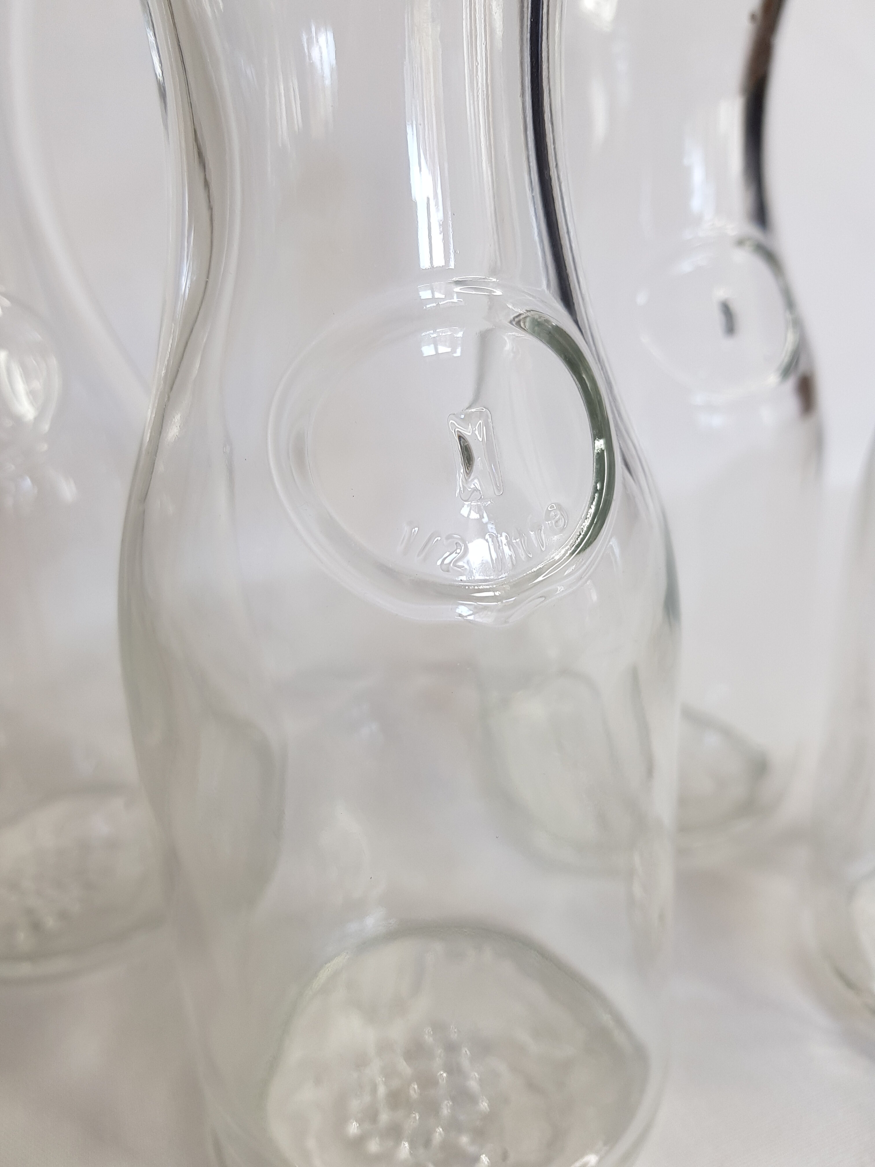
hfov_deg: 53.1
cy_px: 584
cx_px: 438
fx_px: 876
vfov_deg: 67.3
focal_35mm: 26
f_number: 1.7
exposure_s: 1/100
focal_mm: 4.2
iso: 40
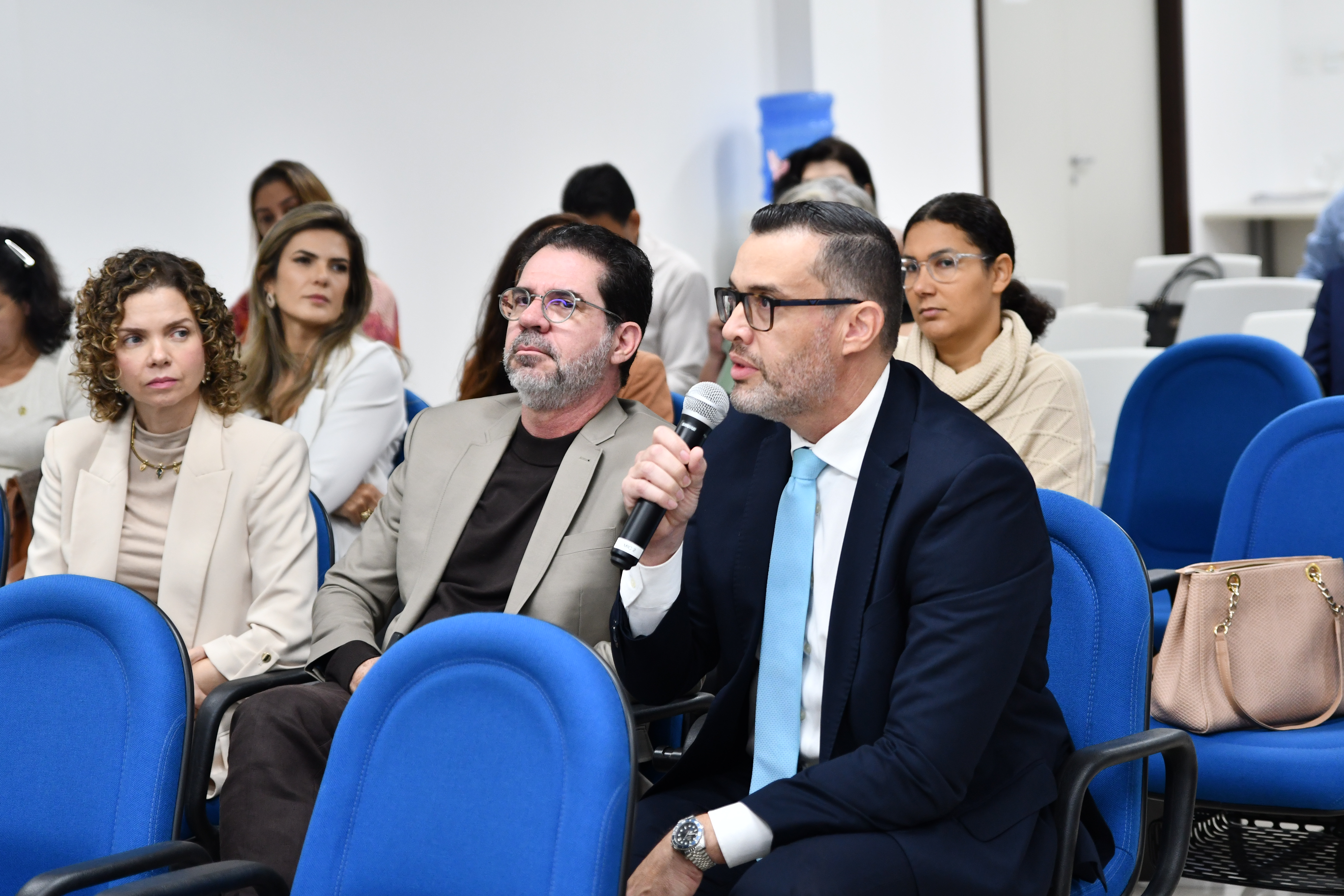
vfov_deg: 14.1
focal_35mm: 97
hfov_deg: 21.0
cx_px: 672
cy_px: 448
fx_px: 3621
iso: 800
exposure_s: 1/160
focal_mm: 65
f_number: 2.8
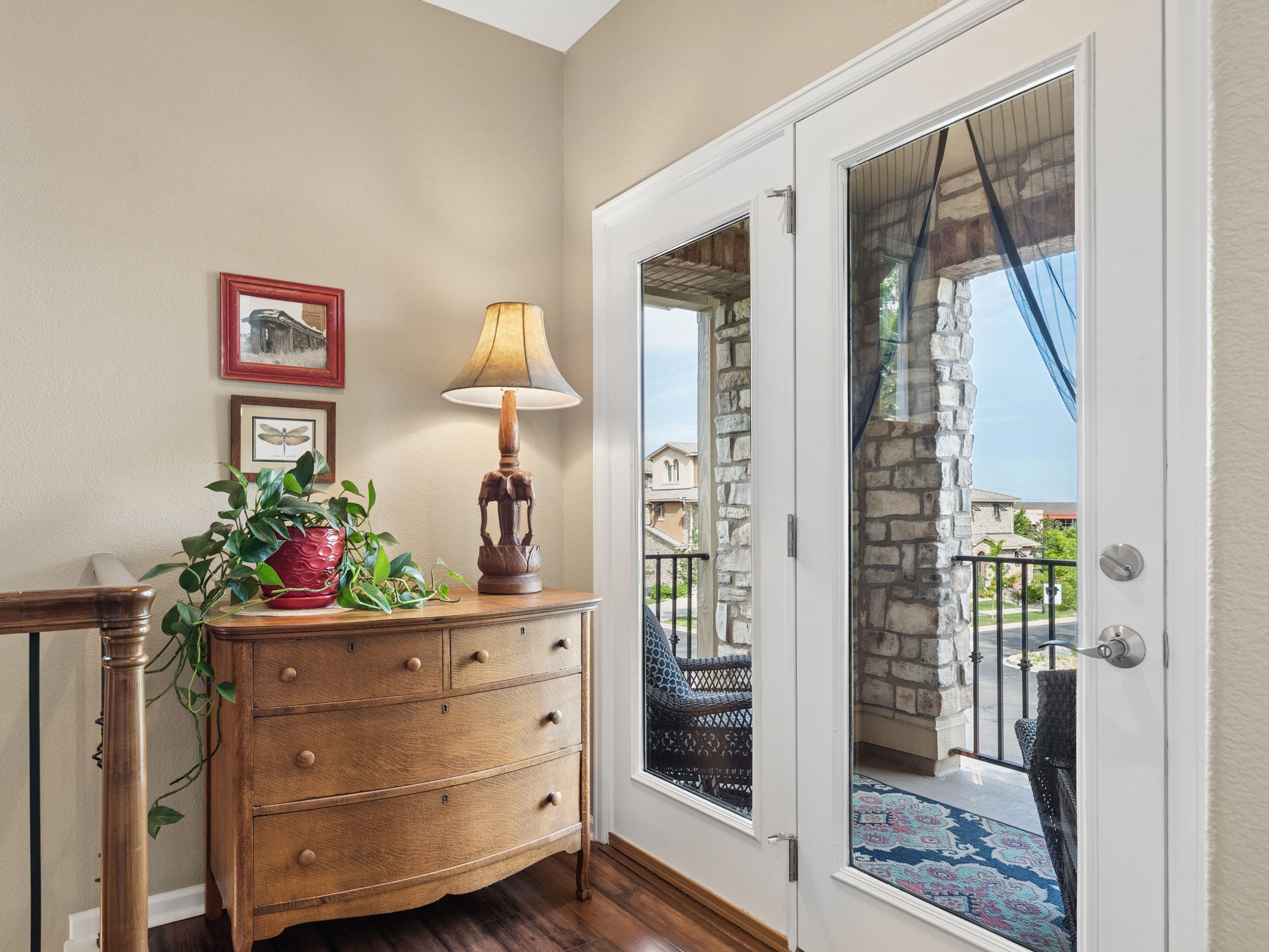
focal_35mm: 21
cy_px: 508
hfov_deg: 78.5
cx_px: 544
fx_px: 770
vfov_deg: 63.4
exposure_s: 1/25
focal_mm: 18
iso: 640
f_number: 8
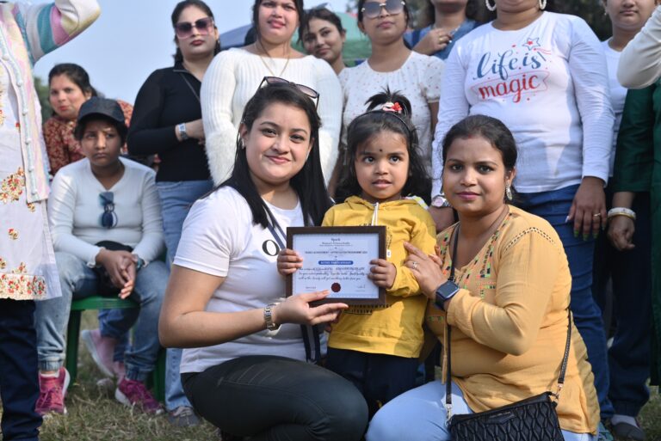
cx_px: 330
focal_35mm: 50
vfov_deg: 27.0
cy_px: 220
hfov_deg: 39.6
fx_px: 919
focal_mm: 50
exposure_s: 1/320
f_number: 5.6
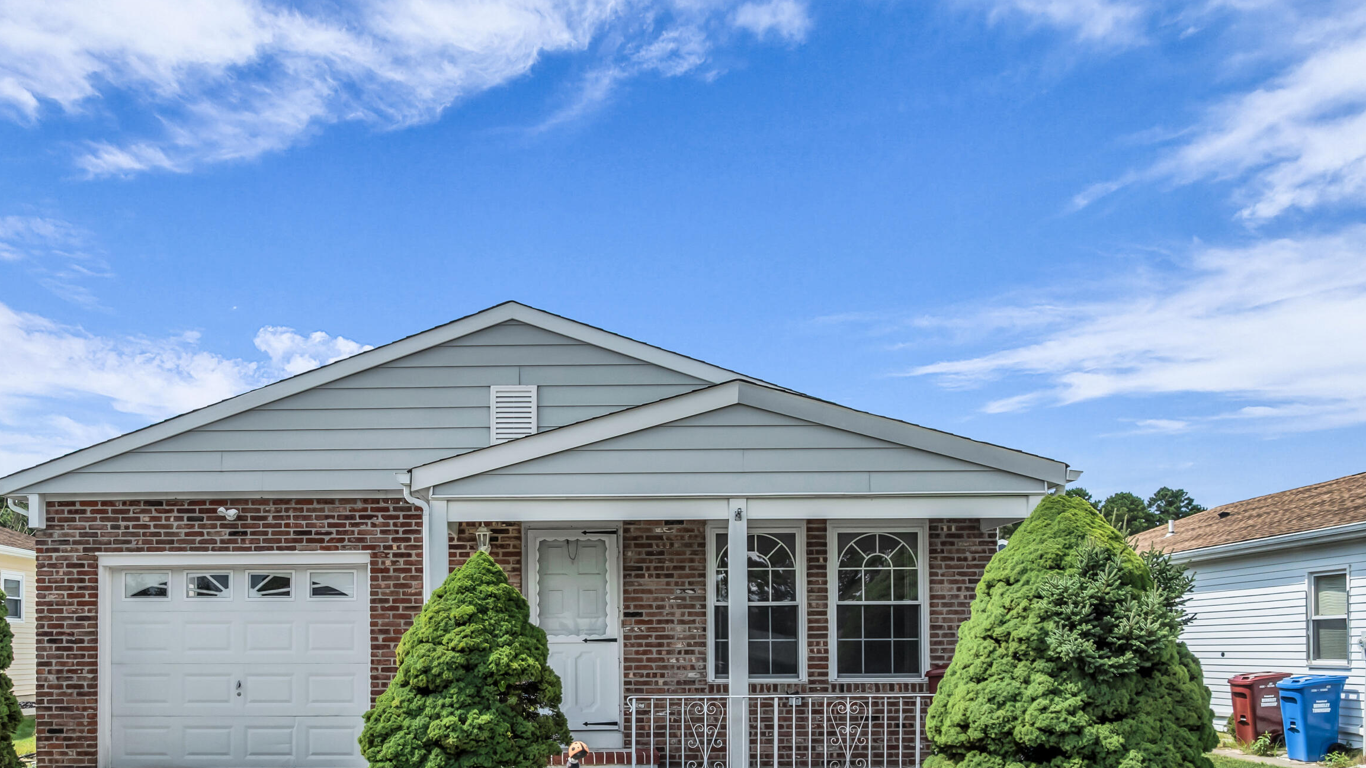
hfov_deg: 57.8
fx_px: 1231
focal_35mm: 34
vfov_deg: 33.2
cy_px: 662
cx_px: 578
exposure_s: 1/2500
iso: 110
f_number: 2.8
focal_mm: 12.29
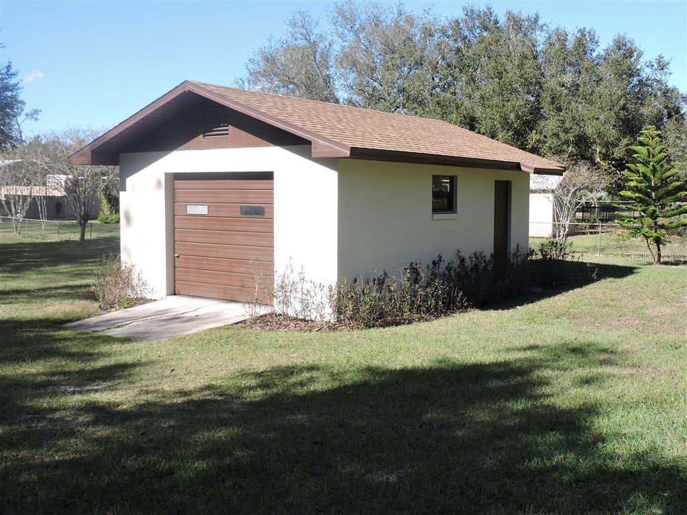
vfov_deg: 36.0
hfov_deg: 46.8
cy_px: 258
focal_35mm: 40
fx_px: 794
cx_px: 344
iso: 100
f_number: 3.3
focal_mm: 7.1
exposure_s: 1/500
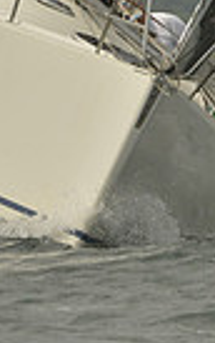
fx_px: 16131
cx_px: 82
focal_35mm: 1726
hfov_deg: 0.8
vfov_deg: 1.2
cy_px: -94
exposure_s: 1/1250
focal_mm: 400
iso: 280
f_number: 10
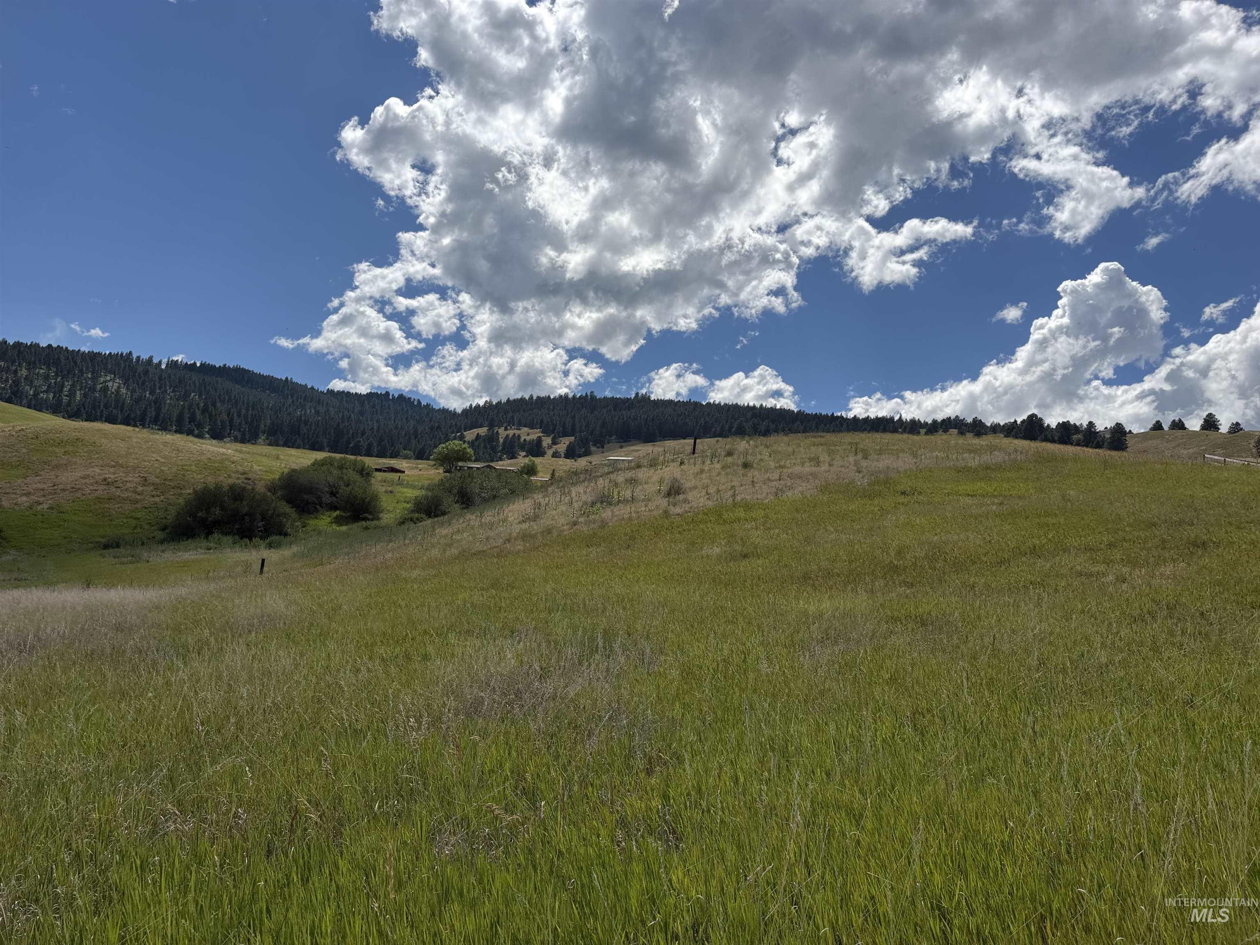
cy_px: 472
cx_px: 630
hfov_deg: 71.6
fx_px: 874
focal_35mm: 24
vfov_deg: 56.8
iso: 80
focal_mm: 6.76
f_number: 1.78
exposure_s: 1/10309
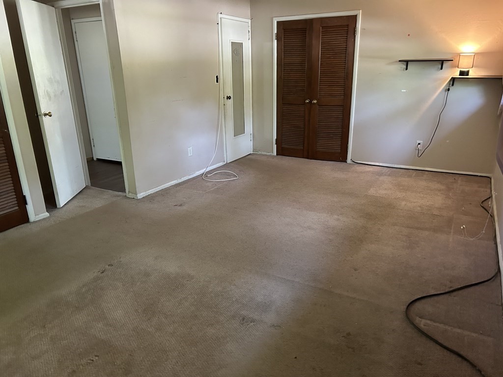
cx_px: 252
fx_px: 378
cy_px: 188
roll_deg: +1.7
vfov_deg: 53.1
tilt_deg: -17.2
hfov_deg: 67.3
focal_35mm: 26
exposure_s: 1/40
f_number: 1.5
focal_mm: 5.7
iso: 500
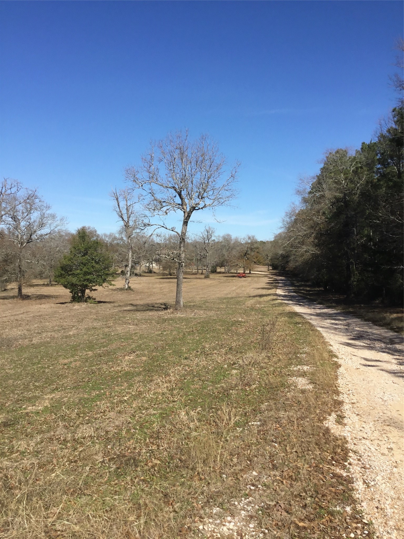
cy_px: 270
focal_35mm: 31
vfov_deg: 58.4
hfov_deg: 45.4
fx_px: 482
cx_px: 202
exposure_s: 1/1733
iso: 25
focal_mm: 3.3
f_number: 2.4
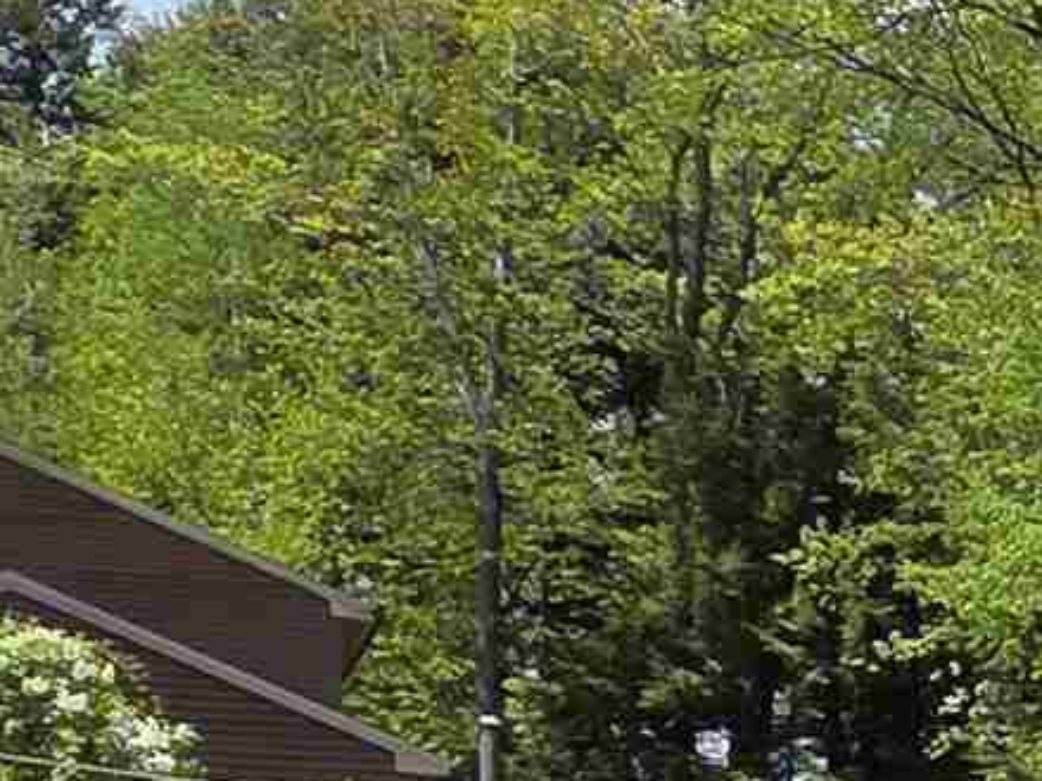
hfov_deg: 15.4
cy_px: 1132
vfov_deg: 15.2
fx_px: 2739
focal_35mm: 91
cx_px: 2298
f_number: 2.2
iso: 50
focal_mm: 2.2
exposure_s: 1/1425
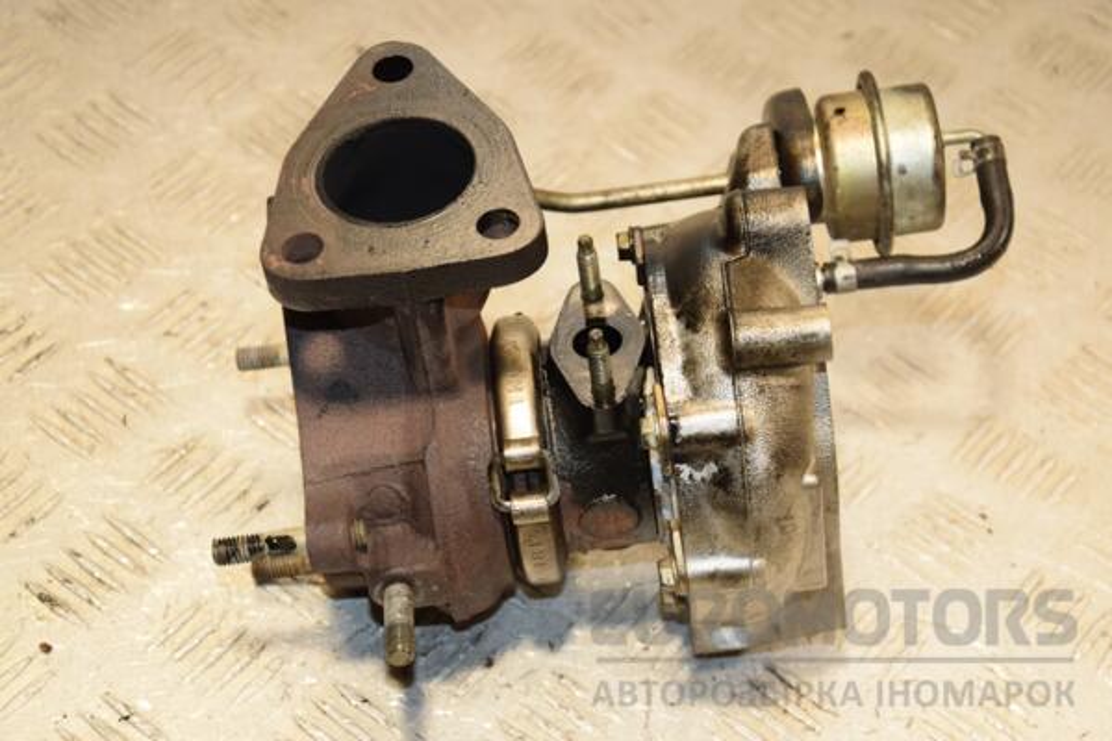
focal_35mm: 78
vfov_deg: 17.5
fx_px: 2409
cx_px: 556
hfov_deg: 26.0
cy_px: 370
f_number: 6.3
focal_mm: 52
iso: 800
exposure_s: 1/200
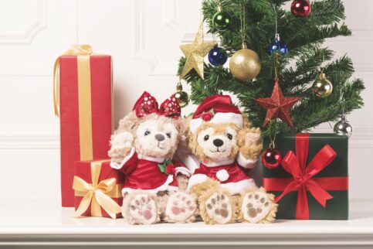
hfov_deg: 19.5
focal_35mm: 105
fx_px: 1088
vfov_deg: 13.0
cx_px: 186
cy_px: 124
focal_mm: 105
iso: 160
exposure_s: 1/160
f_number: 16
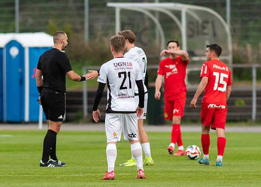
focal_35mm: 786
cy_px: 117
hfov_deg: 2.6
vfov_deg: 1.8
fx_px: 5832
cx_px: 86
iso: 500
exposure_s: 1/1600
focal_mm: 300
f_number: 3.2
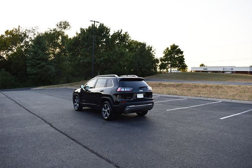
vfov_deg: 48.0
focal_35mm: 27
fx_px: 189
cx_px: 126
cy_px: 84
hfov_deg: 67.4
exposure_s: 1/250
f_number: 5.6
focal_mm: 18
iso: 220
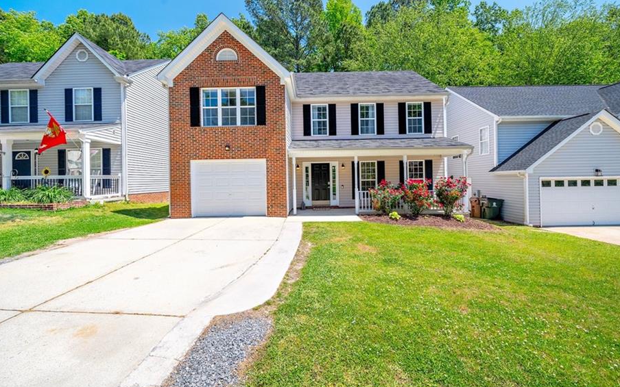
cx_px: 314
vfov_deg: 74.7
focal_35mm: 15
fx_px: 253
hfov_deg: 101.5
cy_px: 178
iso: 640
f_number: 7.1
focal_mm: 13
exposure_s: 1/1250
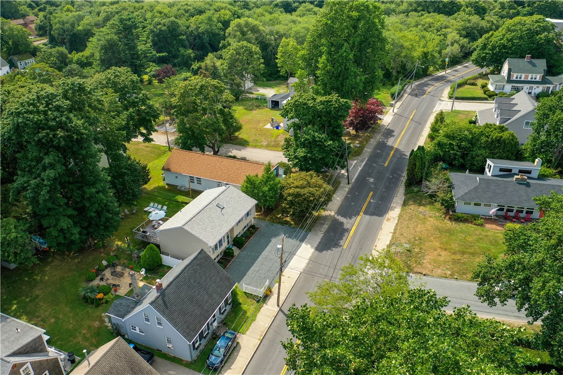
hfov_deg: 65.5
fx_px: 438
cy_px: 188
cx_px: 282
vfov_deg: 46.4
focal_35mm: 28
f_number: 3.2
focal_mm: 10.26
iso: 100
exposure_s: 1/40
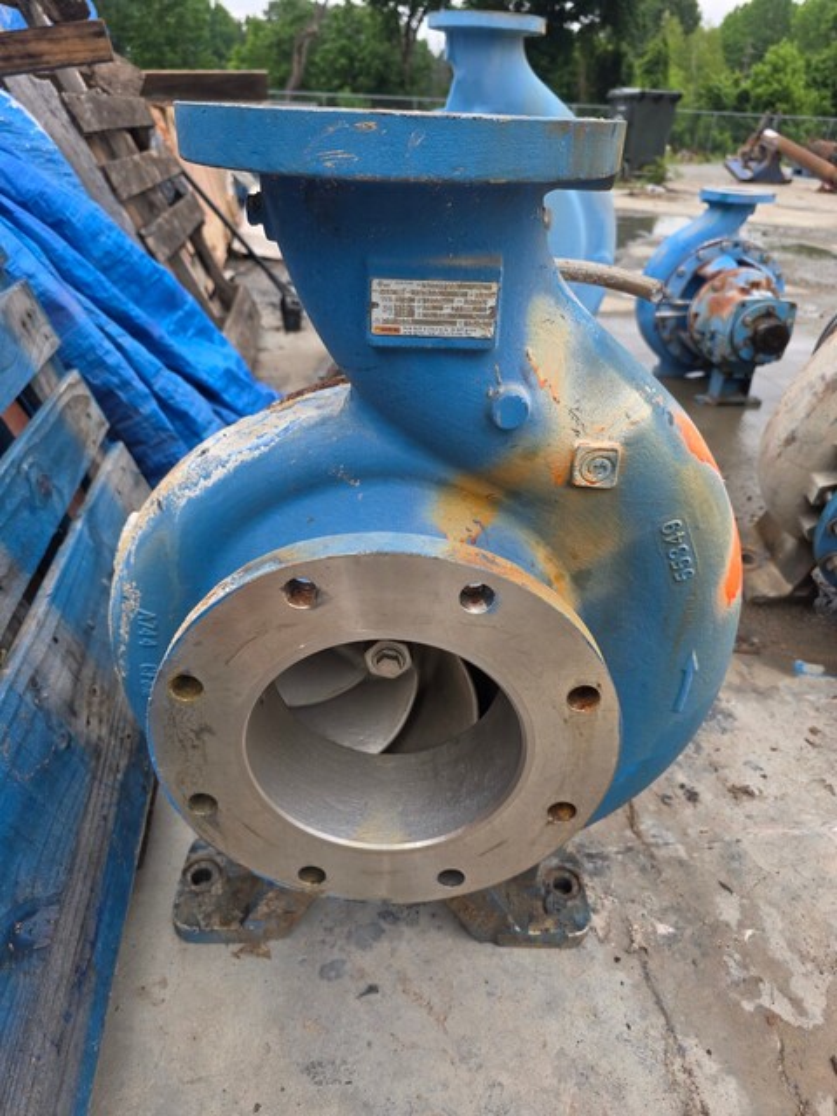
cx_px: 418
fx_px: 742
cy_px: 558
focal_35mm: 23
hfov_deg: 58.9
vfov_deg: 73.9
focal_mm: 6.3
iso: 80
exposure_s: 1/1311
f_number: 1.7
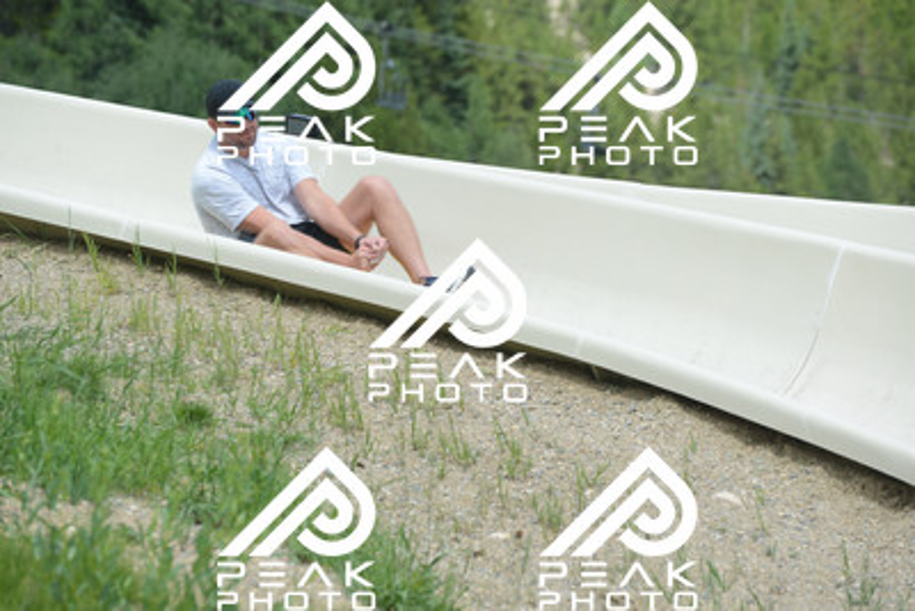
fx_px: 4958
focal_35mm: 195
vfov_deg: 7.0
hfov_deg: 10.5
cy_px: 306
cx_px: 458
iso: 320
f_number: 6.3
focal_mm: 195
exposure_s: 1/640
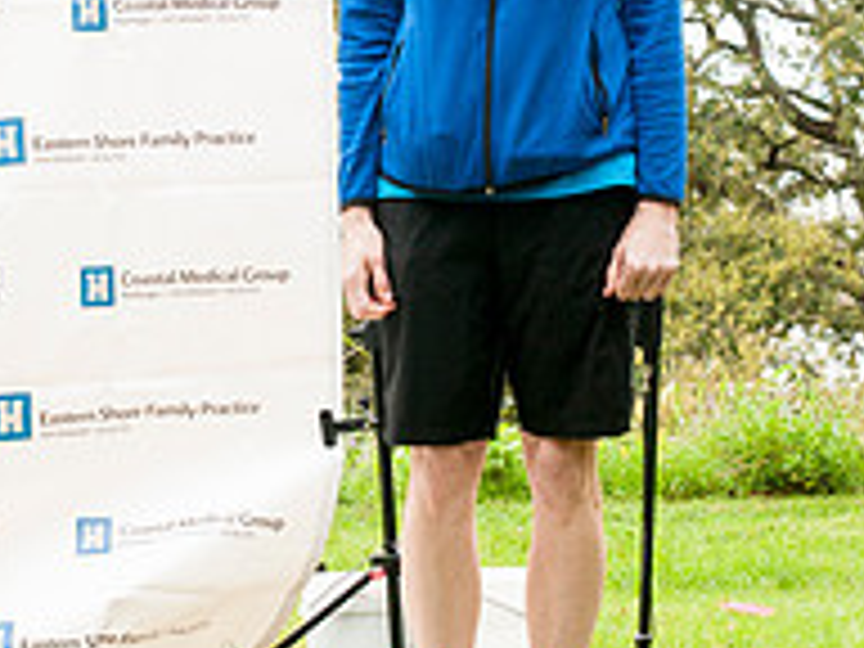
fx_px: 3370
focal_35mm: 135
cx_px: 295
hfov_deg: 14.6
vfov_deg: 10.9
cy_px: 72
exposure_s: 1/160
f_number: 5.6
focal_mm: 40
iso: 800
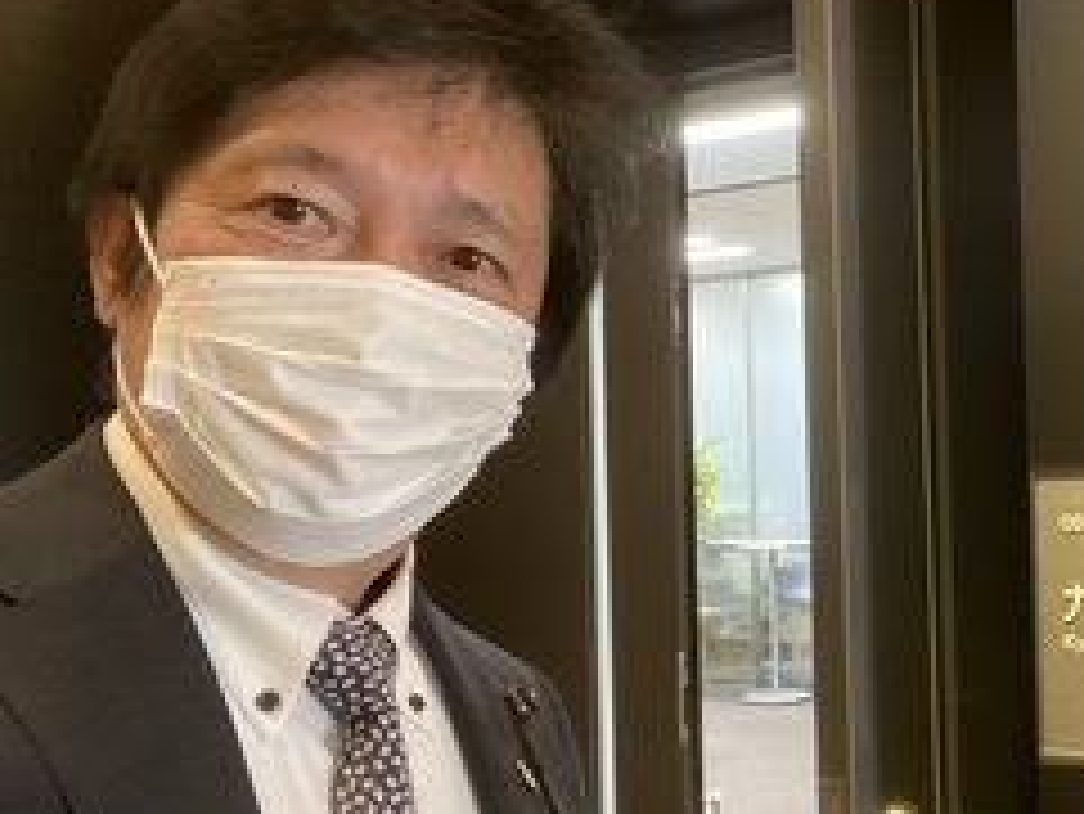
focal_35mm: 42
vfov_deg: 34.3
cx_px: 846
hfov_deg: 43.0
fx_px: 1316
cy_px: 459
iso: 400
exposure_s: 1/40
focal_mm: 2.71
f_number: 2.2
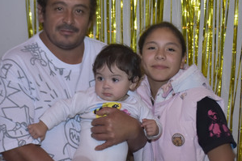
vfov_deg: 10.1
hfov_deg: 15.2
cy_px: 106
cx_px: 147
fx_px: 907
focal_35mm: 135
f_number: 5.6
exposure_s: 1/160
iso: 800
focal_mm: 42
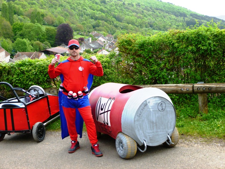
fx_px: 338
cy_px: 84
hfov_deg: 36.8
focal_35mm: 52
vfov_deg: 28.0
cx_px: 112
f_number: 4.1
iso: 100
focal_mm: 9.2
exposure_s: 1/160
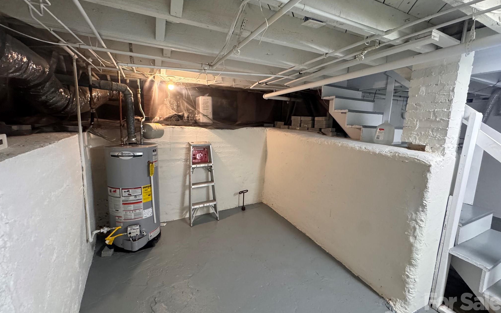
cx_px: 250
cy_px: 152
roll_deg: -1.9
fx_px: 205
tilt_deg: -7.3
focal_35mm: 15
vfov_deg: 74.8
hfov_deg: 101.5
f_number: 2.2
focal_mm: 2.22
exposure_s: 1/60
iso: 400
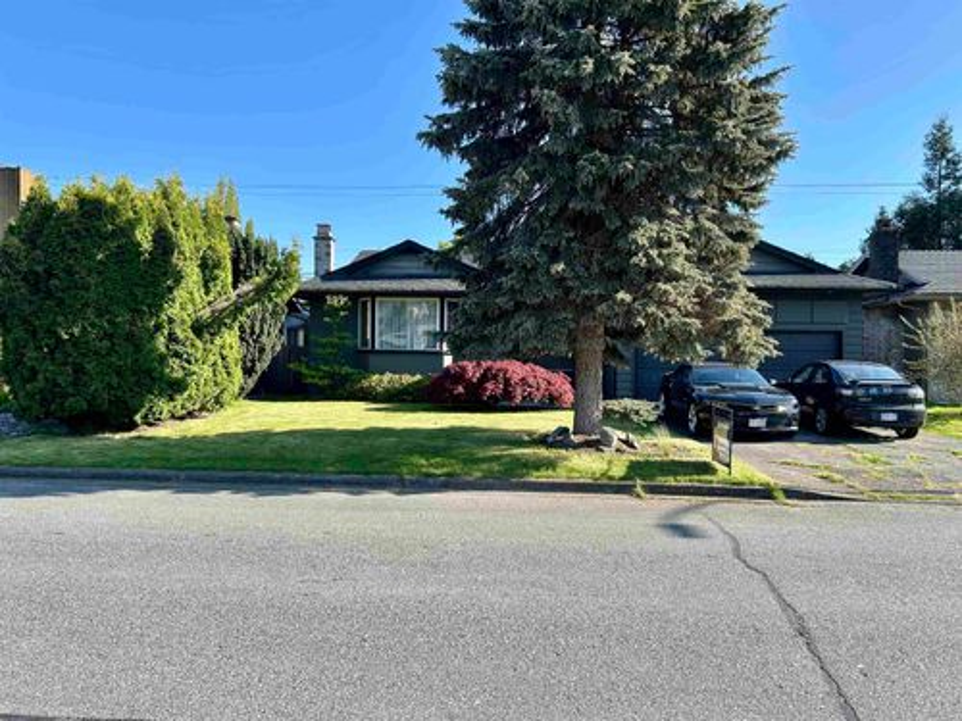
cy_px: 360
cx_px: 481
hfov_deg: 67.3
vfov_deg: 53.1
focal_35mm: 26
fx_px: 723
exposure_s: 1/1724
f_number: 1.5
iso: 50
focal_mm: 5.7
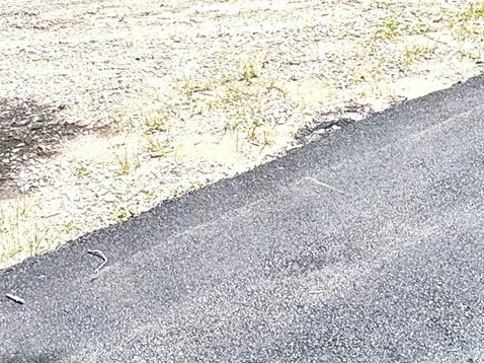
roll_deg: -1.2
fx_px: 838
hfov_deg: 30.7
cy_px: -123
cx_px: 441
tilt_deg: -2.5
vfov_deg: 21.7
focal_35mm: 60
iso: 40
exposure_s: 1/910
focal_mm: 2.22
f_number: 2.2
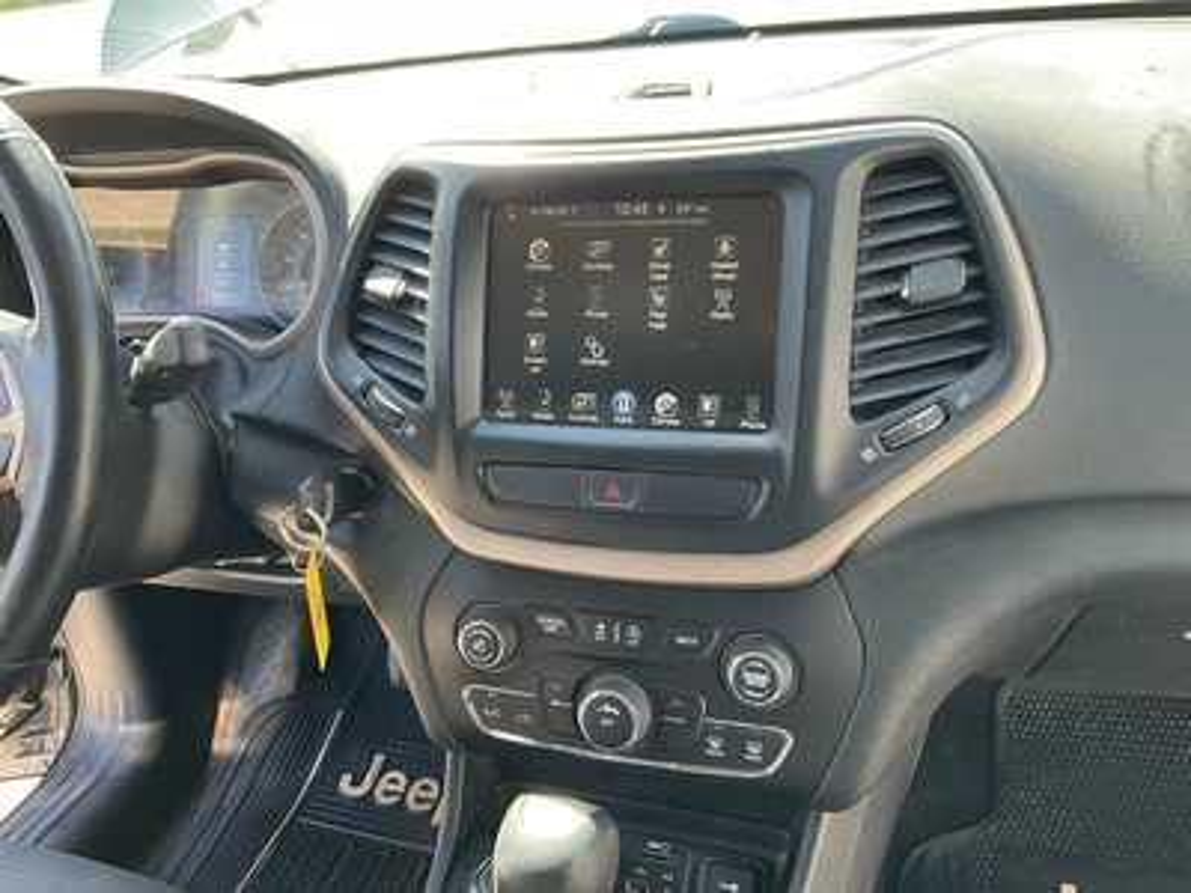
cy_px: 446
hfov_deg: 61.7
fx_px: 998
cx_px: 596
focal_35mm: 29
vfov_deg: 48.2
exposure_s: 1/122
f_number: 1.8
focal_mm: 3
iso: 64
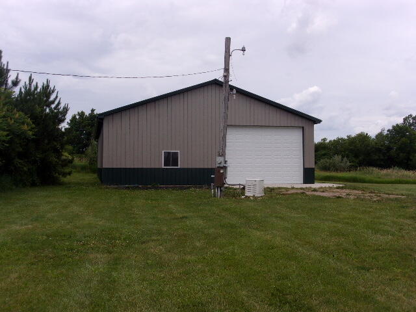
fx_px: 517
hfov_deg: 43.9
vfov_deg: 33.6
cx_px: 208
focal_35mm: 43
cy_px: 156
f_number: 12.5
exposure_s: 1/120
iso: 80
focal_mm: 7.8
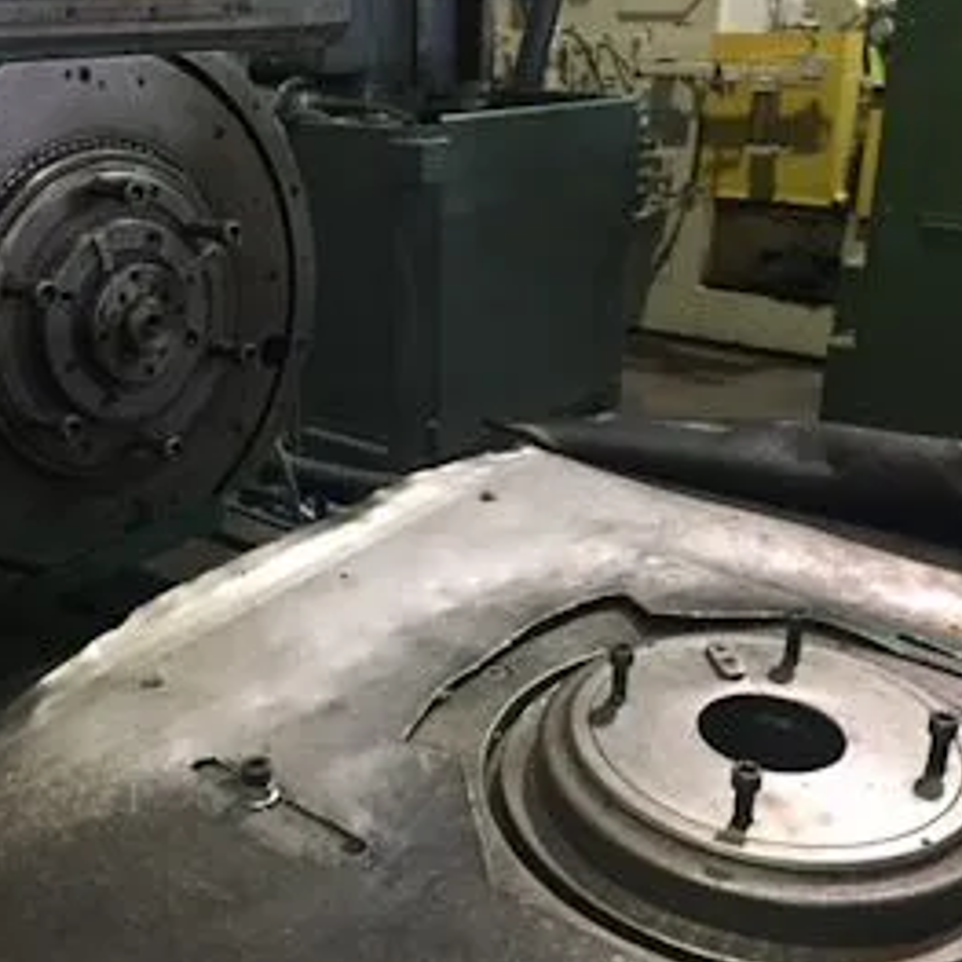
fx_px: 1226
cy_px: 454
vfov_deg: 42.8
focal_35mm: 39
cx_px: 417
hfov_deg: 42.7
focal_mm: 4.15
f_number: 2.2
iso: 250
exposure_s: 1/15
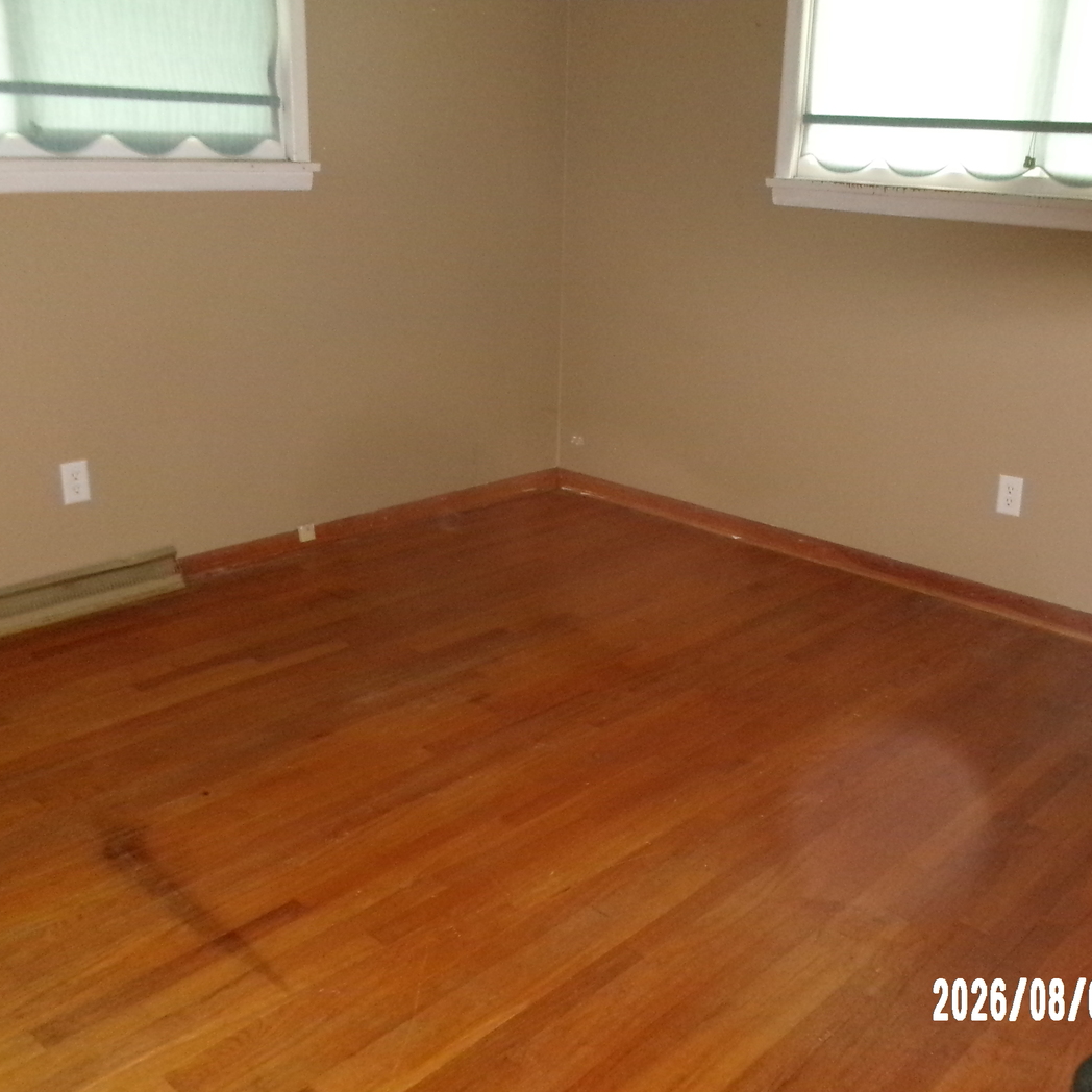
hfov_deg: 48.4
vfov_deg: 48.4
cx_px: 610
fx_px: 1213
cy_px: 562
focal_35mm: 34
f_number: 3.9
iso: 800
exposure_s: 1/34
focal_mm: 5.1
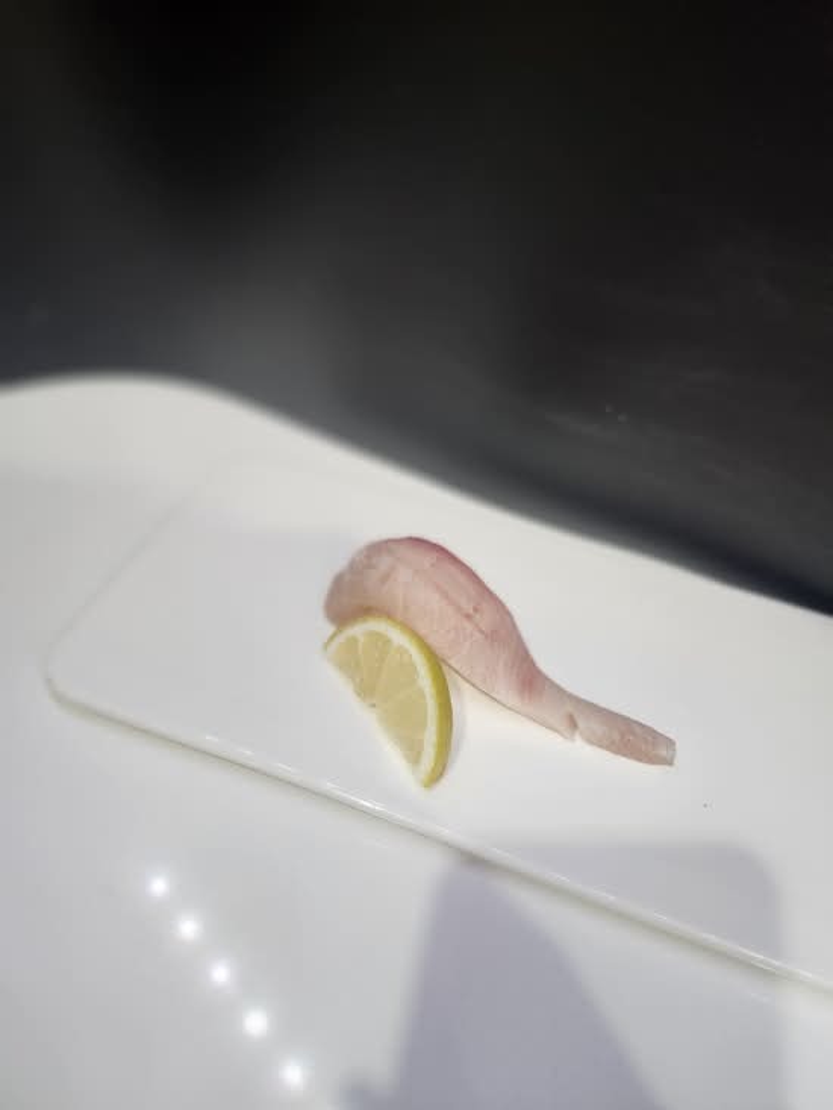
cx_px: 416
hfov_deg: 58.9
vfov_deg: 73.9
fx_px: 738
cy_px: 555
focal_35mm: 23
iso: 500
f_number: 1.8
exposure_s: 1/100
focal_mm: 5.54
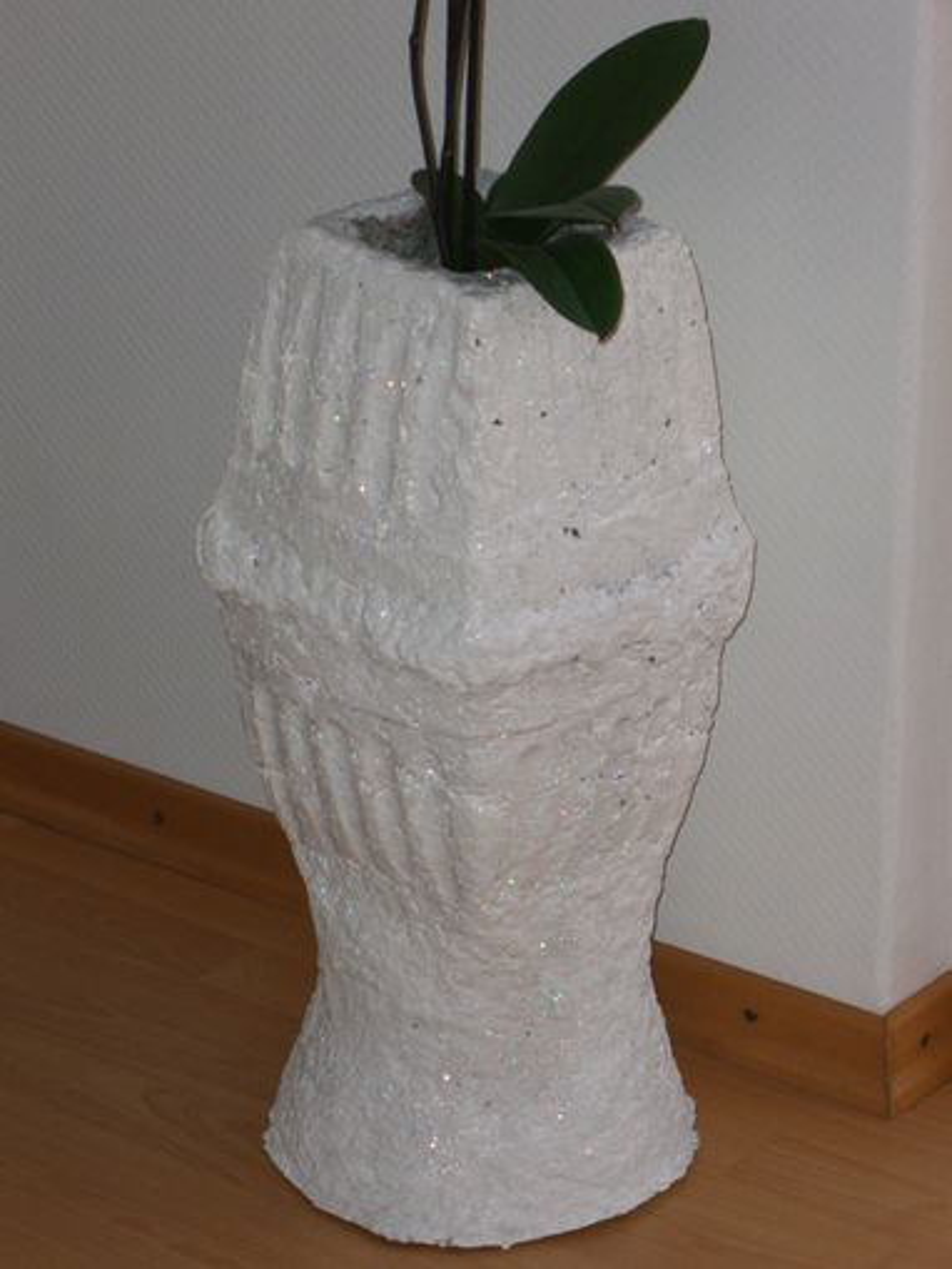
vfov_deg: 17.3
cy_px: 634
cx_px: 476
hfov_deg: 13.0
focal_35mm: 114
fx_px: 4179
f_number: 5.1
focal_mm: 23.7
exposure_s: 1/60
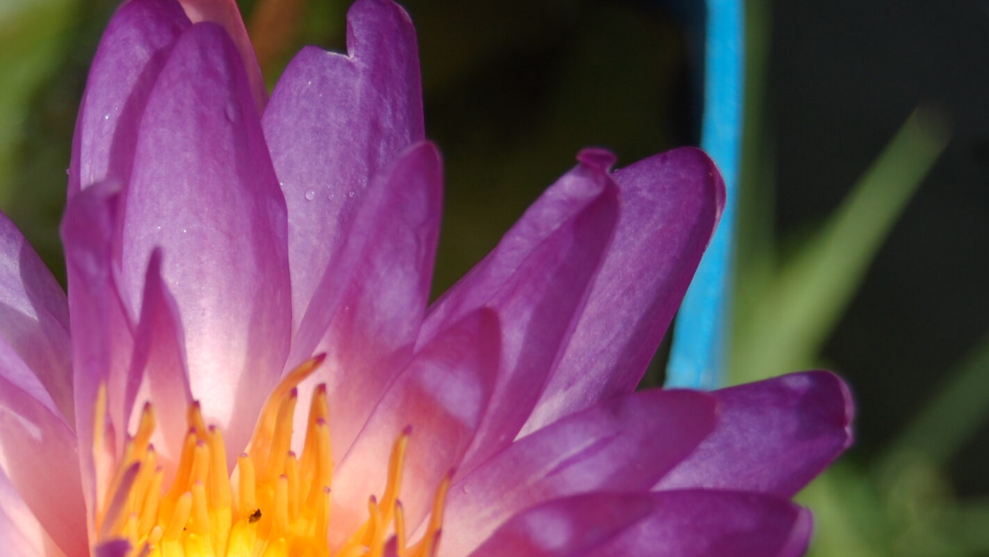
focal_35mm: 130
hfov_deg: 16.4
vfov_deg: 9.3
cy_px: 507
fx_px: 3409
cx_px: 245
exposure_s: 1/800
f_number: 5.3
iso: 200
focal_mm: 46
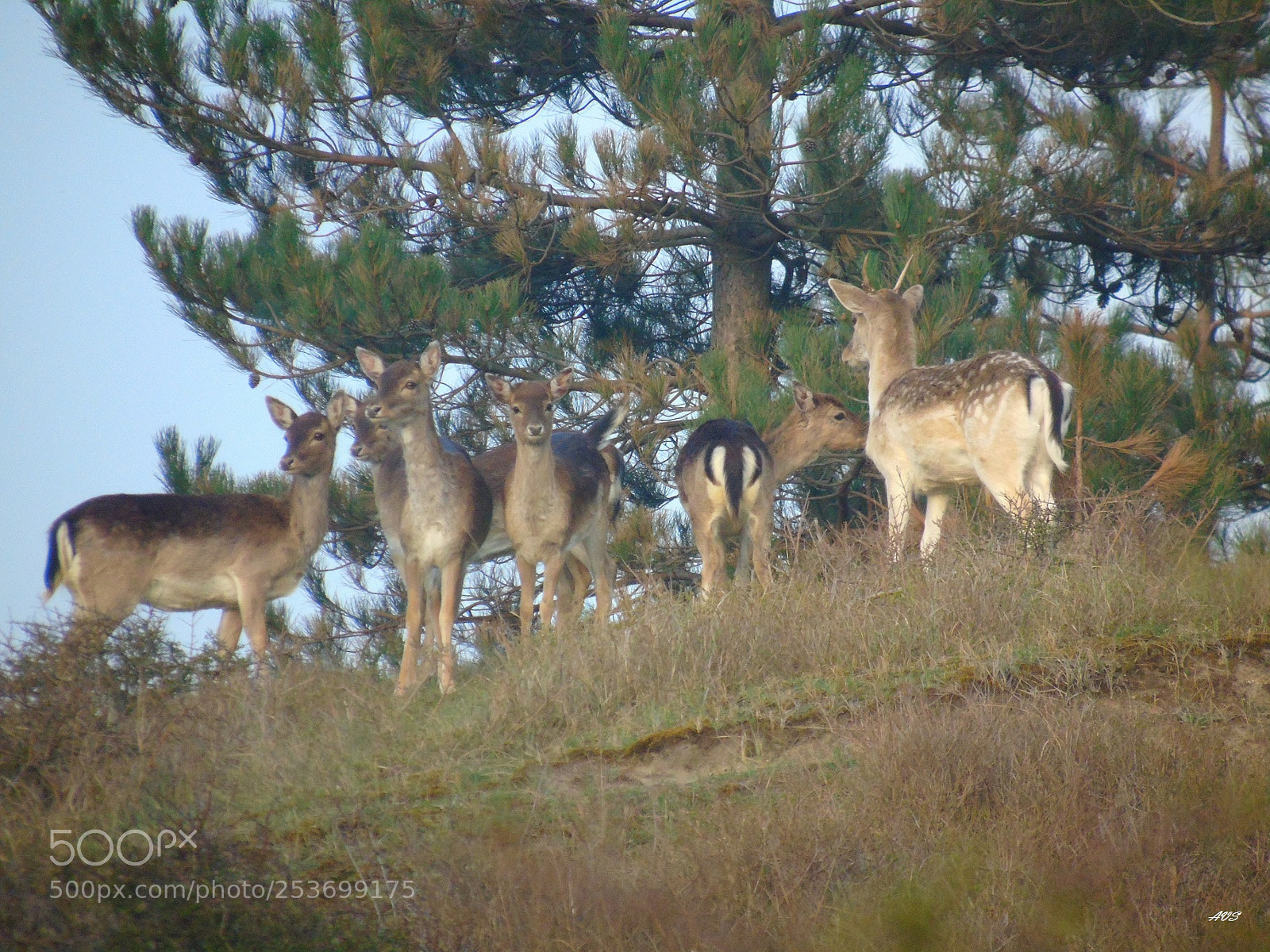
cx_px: 635
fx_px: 43145
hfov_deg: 1.7
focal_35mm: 1176
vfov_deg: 1.3
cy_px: 476
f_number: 6.4
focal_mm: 210
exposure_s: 1/125
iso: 320
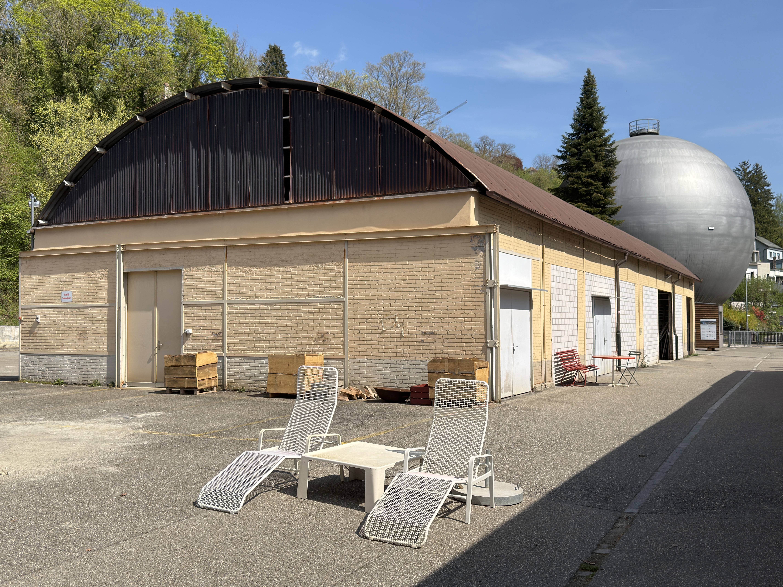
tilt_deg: +0.8
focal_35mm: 35
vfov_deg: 40.7
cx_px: 392
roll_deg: +0.4
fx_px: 792
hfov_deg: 52.6
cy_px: 294
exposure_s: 1/5618
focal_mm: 6.76
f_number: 1.78
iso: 64
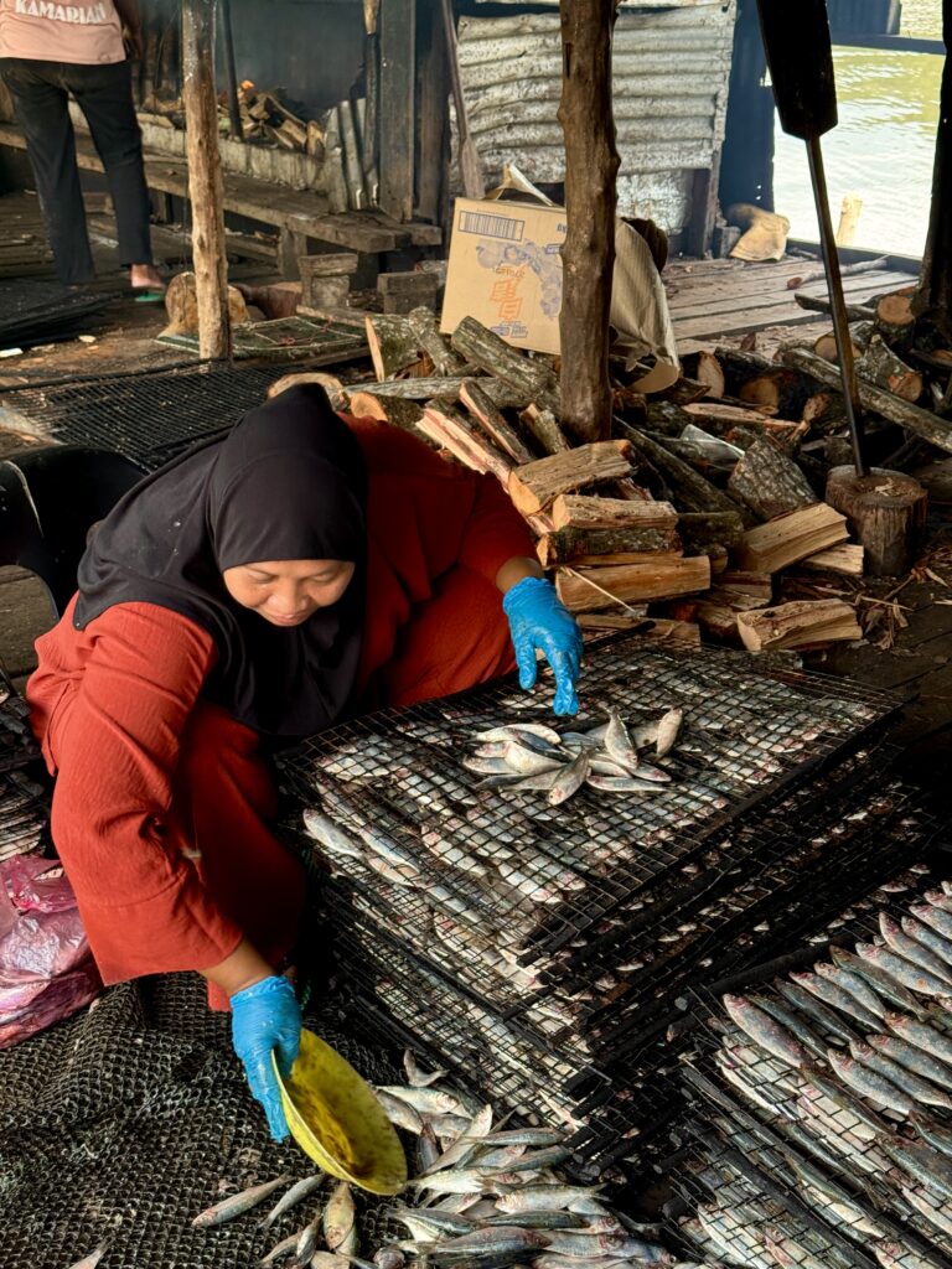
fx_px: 1760
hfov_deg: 30.3
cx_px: 476
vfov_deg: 39.7
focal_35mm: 48
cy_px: 634
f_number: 1.78
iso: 80
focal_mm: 6.76
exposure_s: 1/140
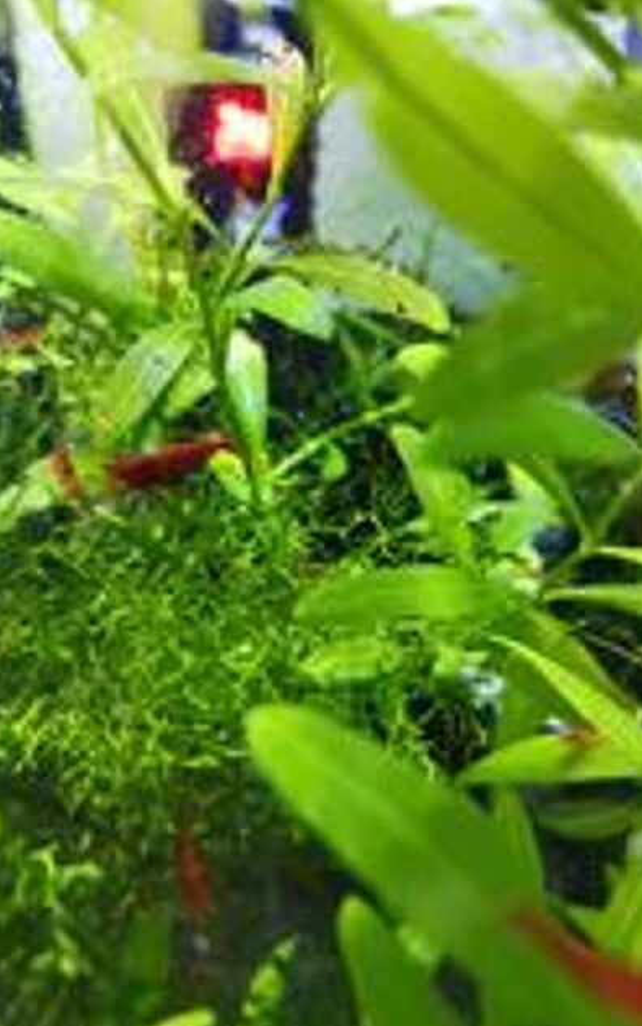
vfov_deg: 66.5
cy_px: 516
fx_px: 783
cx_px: 350
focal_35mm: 28
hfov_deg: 44.5
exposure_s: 1/33.3
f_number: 1.8
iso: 640
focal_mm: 4.75
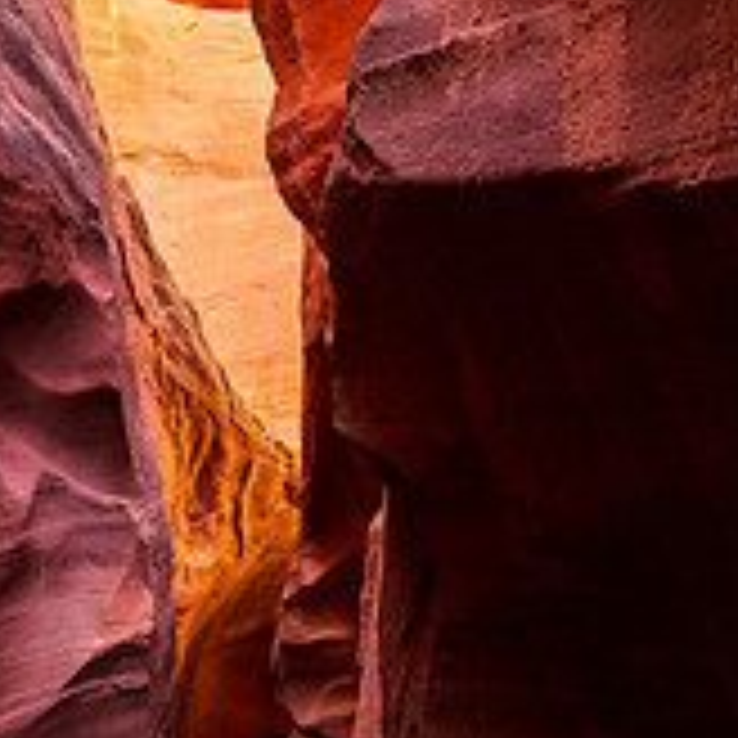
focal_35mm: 56
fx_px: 1351
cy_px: 360
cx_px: 194
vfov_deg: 30.6
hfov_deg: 30.1
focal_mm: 24
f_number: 8
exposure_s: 1/160
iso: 1400
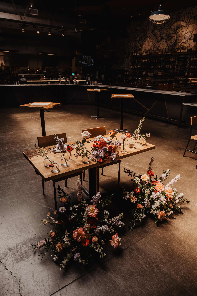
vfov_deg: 73.7
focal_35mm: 24
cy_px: 148
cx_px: 98
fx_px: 197
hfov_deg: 53.1
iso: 250
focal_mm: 16
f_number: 2.8
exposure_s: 1/500
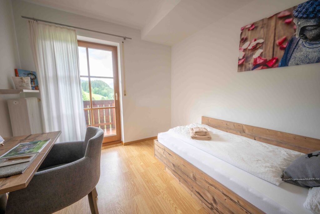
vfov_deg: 81.2
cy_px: 107
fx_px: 124
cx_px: 160
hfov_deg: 104.2
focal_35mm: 14
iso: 64
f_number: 11
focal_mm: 14
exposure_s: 1/4
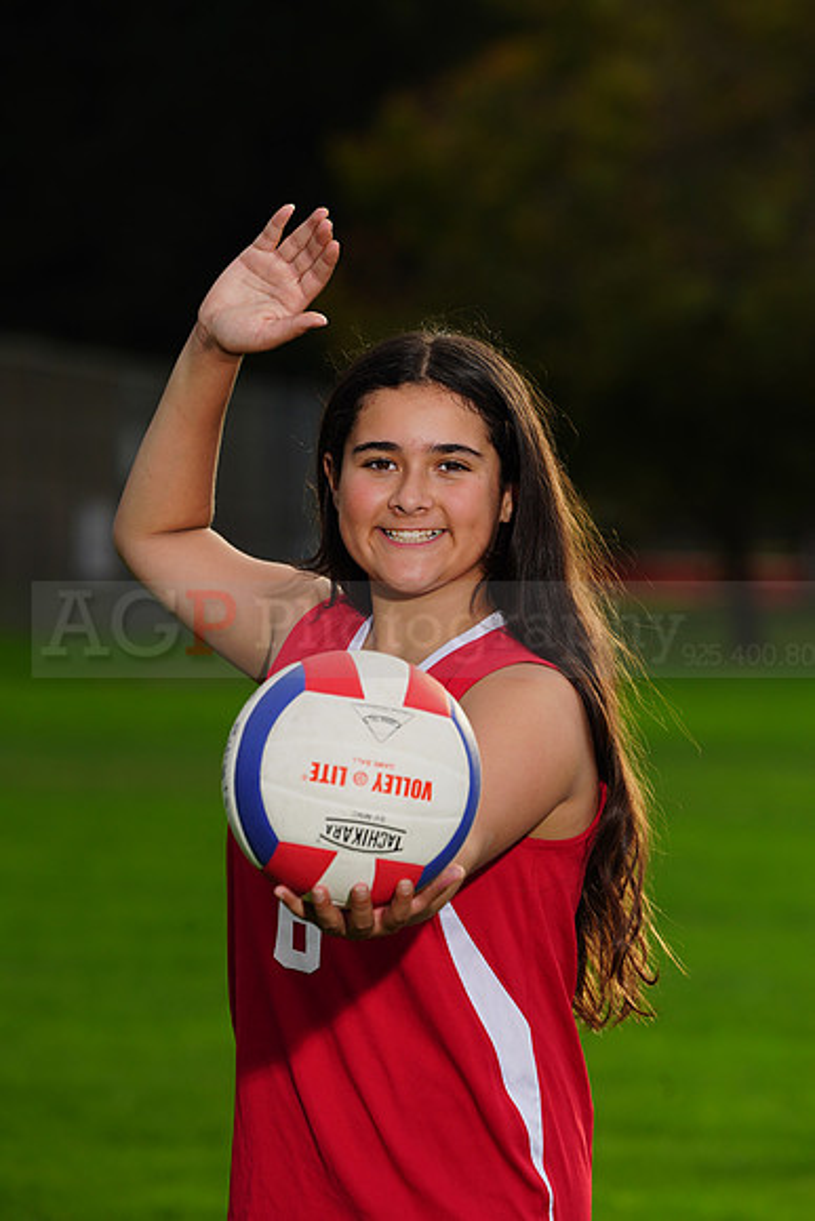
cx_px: 408
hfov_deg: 4.7
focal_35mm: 294
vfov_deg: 7.0
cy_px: 610
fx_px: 9977
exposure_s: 1/250
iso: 160
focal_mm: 294
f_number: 9
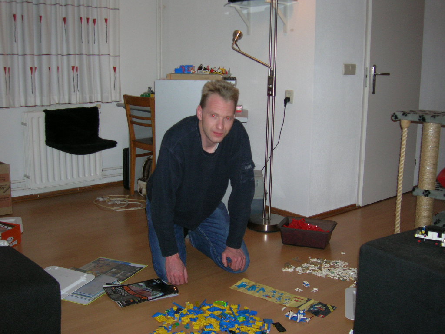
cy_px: 167
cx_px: 222
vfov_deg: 37.7
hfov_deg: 49.0
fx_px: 489
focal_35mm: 38
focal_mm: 6.4
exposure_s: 1/60.1
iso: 115
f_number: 3
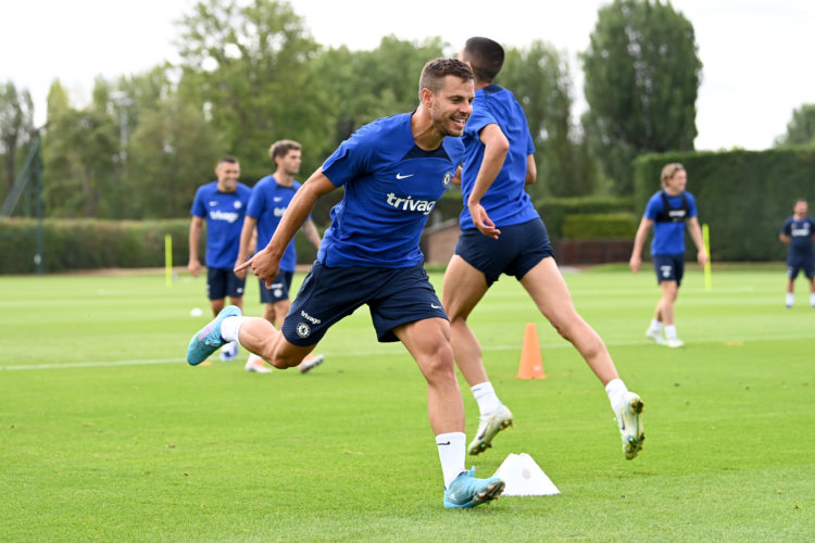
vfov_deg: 14.4
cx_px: 408
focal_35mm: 95
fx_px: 2151
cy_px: 272
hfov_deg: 21.5
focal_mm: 95
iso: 400
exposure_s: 1/1600
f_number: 4
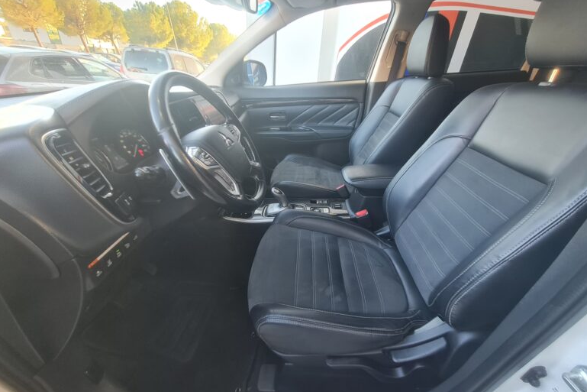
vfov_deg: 81.2
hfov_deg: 104.2
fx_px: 228
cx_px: 302
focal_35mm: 14
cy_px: 196
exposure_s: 1/50
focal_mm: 2.2
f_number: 2.2
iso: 160
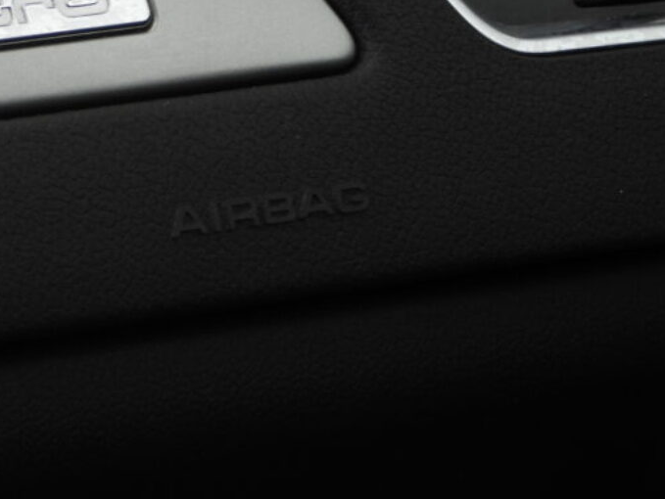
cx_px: 121
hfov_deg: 5.8
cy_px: -40
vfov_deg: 4.3
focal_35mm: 342
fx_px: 6574
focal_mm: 26.1
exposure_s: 1/100
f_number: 4
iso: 100
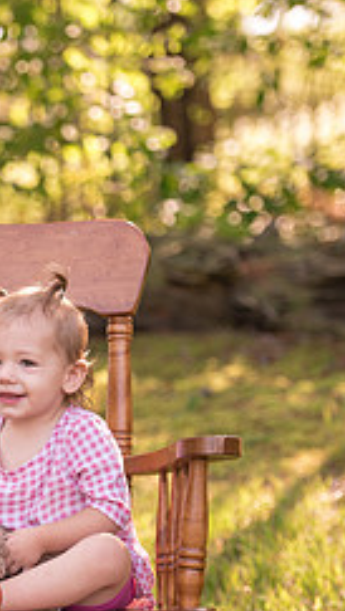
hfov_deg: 6.6
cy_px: 400
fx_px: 2987
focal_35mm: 184
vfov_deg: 11.7
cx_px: 8
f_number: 2.8
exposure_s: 1/640
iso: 400
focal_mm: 95
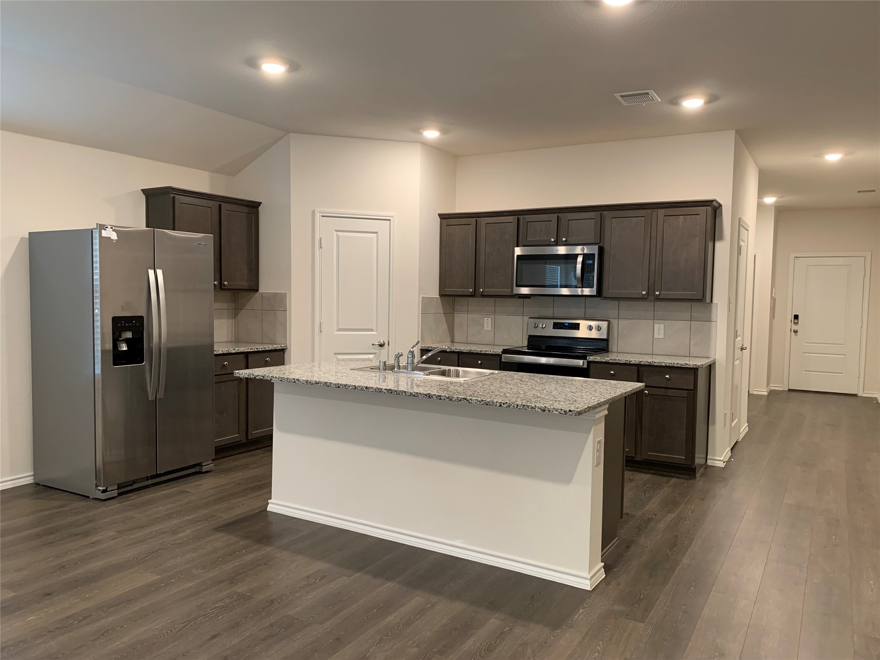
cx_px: 440
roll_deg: -1.2
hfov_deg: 67.3
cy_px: 330
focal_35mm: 26
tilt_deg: -3.7
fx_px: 661
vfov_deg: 53.1
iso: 250
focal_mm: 4.25
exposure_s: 1/60
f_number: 1.8
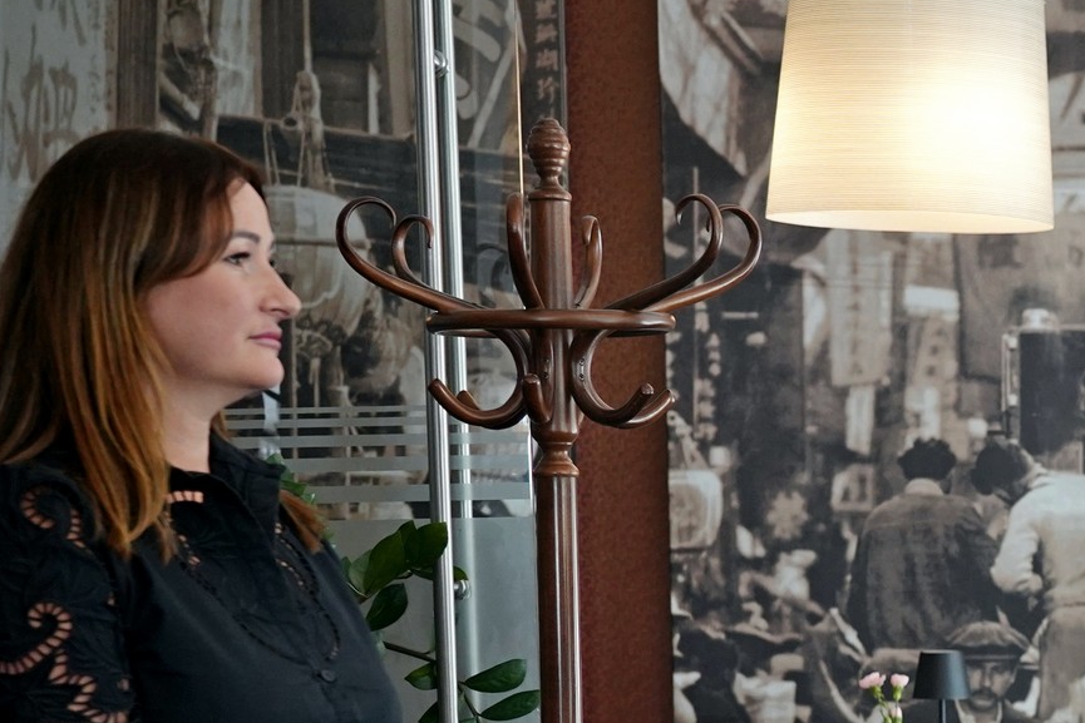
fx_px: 3346
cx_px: 1294
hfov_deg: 17.6
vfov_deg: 12.3
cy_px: 630
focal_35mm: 111
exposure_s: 1/160
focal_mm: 40
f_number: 4.5
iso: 1250
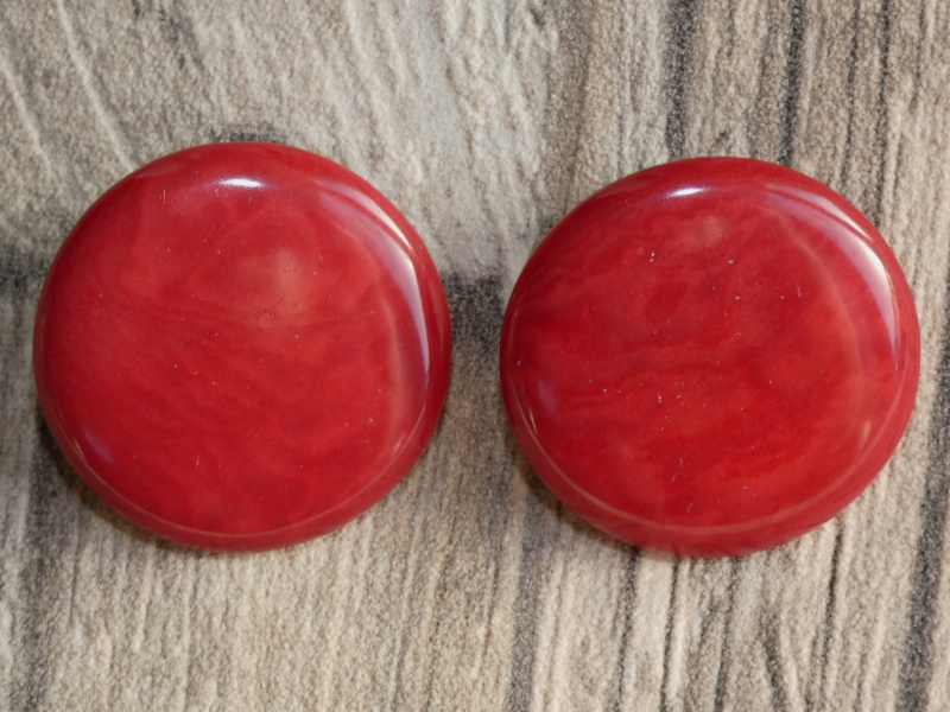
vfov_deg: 10.5
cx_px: 475
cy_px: 356
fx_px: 3870
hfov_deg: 14.0
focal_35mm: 141
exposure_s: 1/125
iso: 320
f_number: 5.3
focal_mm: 25.2
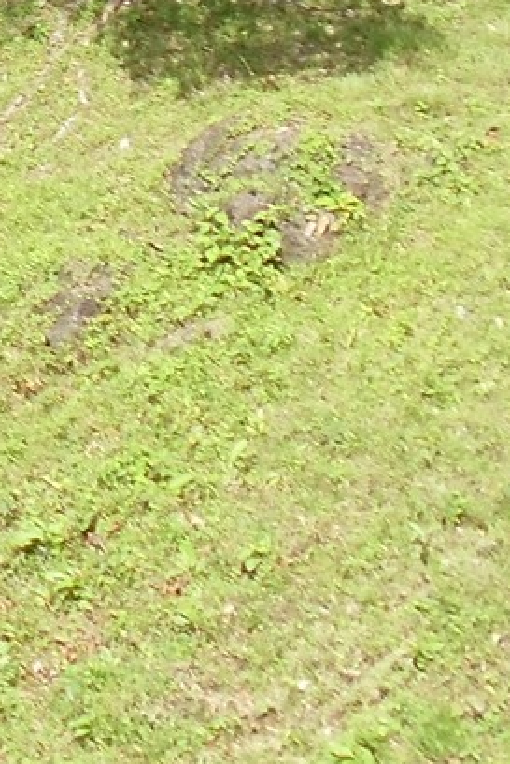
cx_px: -747
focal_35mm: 179
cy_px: -224
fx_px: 3800
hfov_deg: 7.2
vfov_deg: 11.2
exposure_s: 1/125
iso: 80
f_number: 7.1
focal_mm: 6
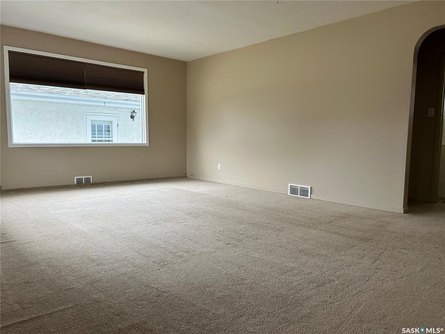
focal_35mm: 26
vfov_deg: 53.1
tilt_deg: -5.7
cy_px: 167
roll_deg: -0.2
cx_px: 222
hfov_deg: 67.3
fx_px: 334
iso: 40
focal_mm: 5.7
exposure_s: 1/188
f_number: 1.5
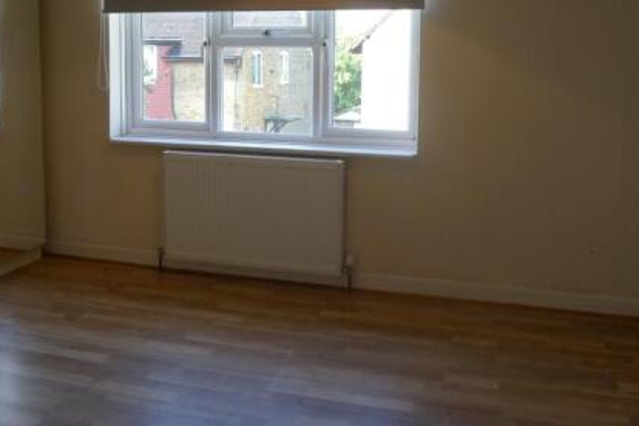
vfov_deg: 34.7
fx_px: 674
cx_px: 302
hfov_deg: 50.7
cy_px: 137
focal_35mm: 38
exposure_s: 1/80
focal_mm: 5.1
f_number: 2
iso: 80
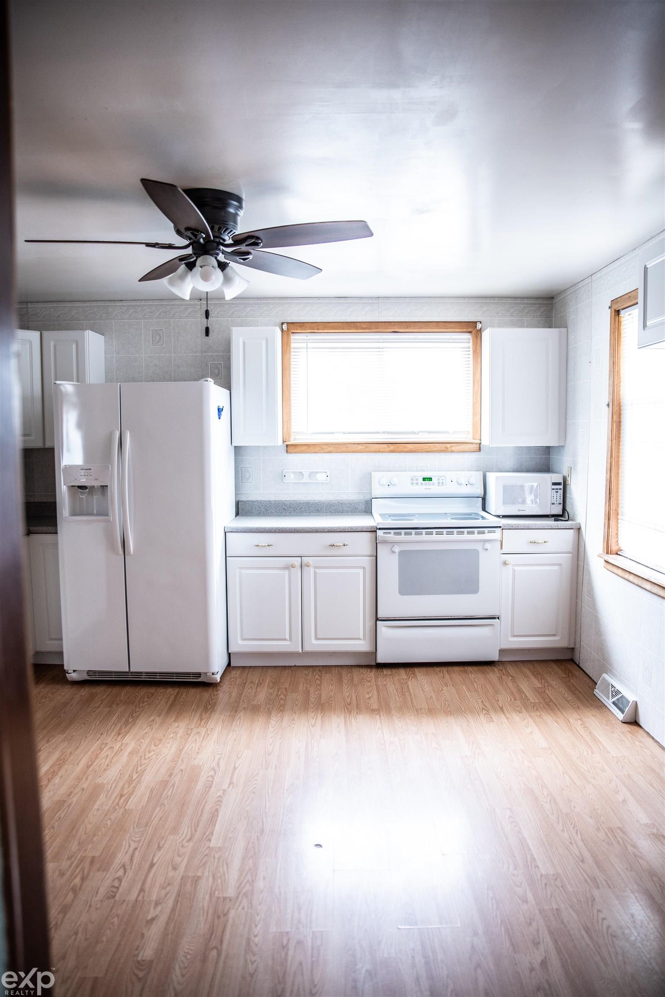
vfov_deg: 73.7
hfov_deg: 53.2
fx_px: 664
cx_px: 332
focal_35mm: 24
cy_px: 498
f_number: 2.8
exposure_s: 1/100
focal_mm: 24
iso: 1000
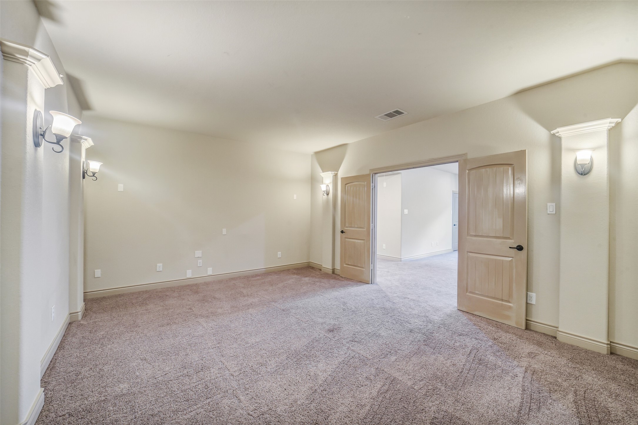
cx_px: 319
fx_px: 248
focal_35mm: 14
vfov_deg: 81.2
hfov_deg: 104.2
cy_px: 212
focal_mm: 14
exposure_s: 1/4
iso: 500
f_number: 11
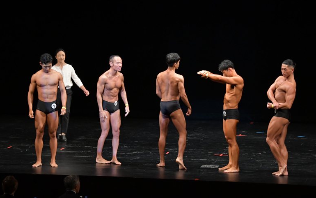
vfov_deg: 8.1
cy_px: 104
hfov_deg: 13.0
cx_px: 158
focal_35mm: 161
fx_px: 1386
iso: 3200
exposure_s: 1/400
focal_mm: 105
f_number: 5.6
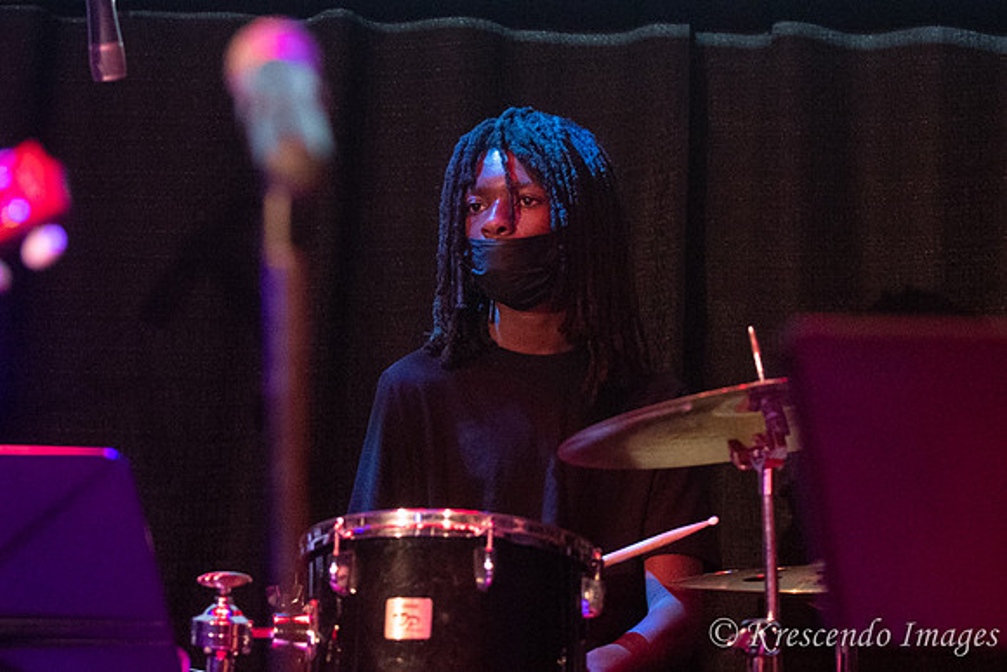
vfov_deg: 8.0
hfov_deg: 12.0
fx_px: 4786
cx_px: 539
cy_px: 314
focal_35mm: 171
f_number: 2.8
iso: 3200
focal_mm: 86
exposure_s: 1/160
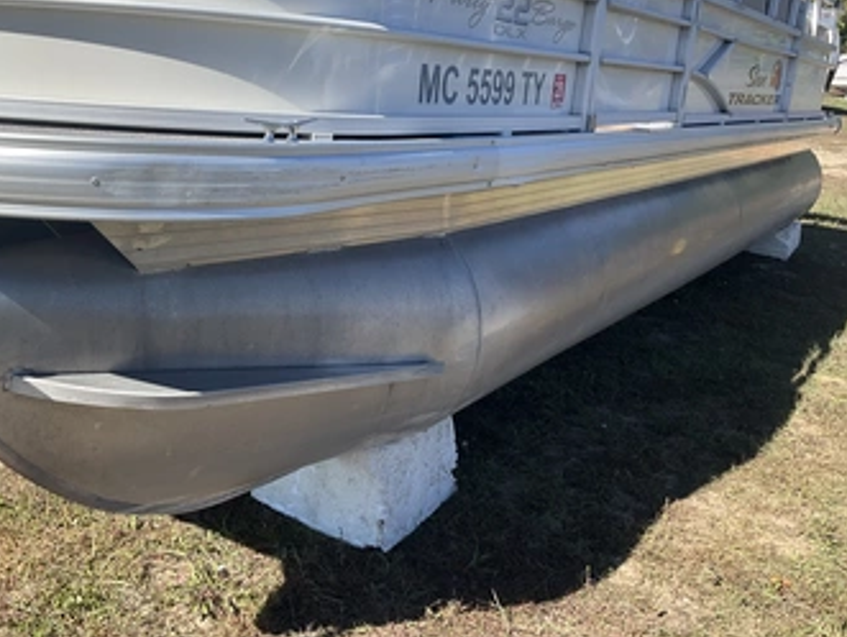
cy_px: 263
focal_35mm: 35
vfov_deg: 40.6
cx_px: 340
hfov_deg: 52.2
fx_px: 857
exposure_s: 1/1055
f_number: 1.8
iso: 25
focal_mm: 3
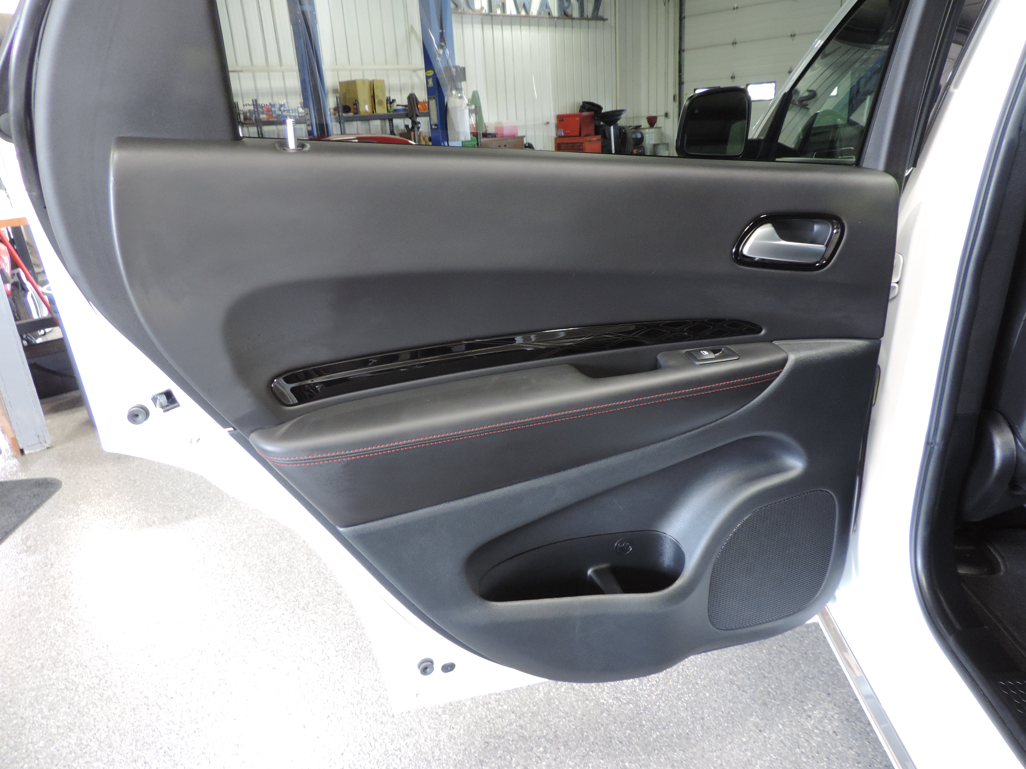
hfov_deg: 71.6
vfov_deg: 56.8
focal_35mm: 24
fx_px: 711
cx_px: 513
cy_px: 384
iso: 400
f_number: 3
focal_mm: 4.3
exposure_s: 1/15
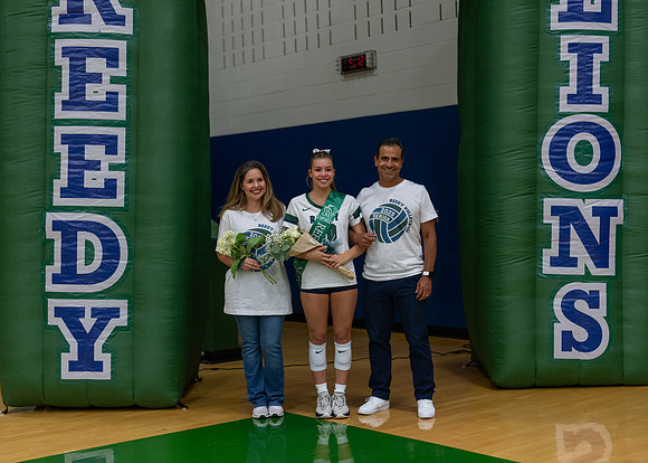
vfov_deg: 25.5
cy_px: 237
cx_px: 323
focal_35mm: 56
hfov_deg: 35.1
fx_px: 1024
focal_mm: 50
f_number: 1.8
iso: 800
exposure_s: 1/320
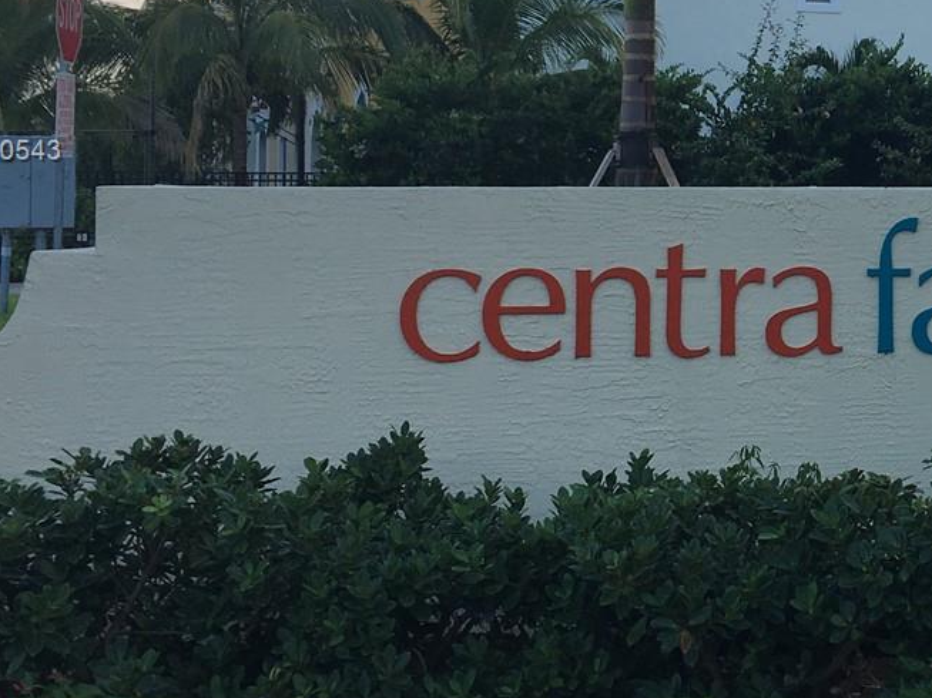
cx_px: 976
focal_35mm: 71
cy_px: 152
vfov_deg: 20.5
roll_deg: -0.9
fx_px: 1911
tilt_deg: +3.6
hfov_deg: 25.7
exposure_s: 1/281
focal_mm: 4.15
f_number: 2.2
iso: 25
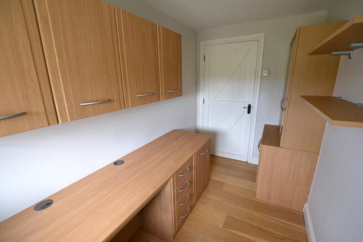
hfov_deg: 100.4
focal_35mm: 15
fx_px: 151
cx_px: 182
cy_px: 121
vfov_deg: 77.4
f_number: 3.5
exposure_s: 1/60
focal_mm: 10
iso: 2500
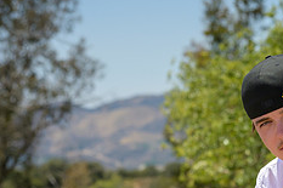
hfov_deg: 12.6
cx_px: 243
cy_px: 168
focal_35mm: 162
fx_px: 1273
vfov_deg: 8.4
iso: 640
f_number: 4
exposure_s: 1/6400
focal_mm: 65
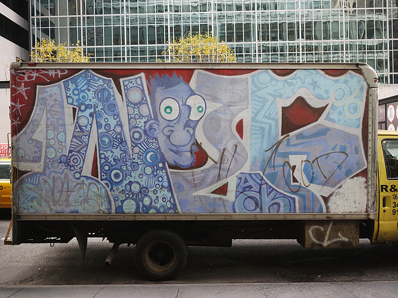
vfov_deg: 36.0
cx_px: 199
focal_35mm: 40
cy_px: 149
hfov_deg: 46.8
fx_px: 460
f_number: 2.2
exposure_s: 1/125
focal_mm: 20
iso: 100
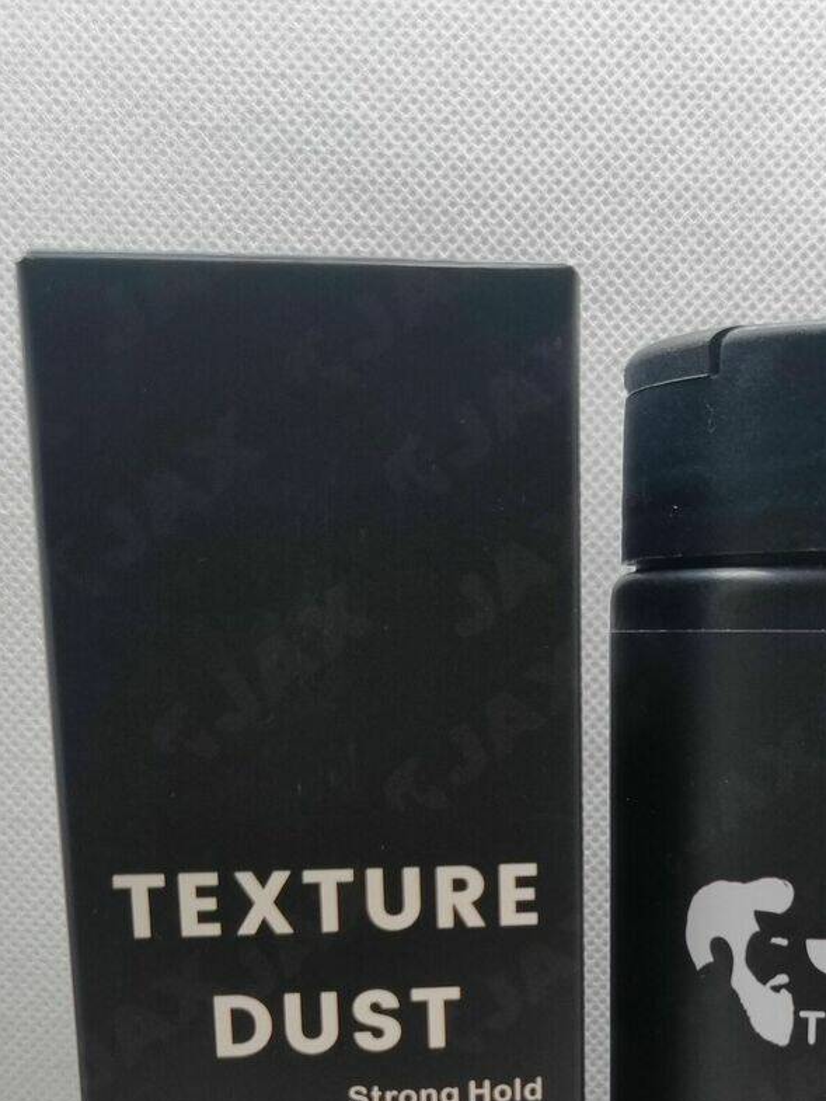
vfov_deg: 33.7
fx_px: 1686
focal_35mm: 53
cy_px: 1042
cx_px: 604
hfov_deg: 27.2
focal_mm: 5.4
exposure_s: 1/133
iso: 50
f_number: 1.8
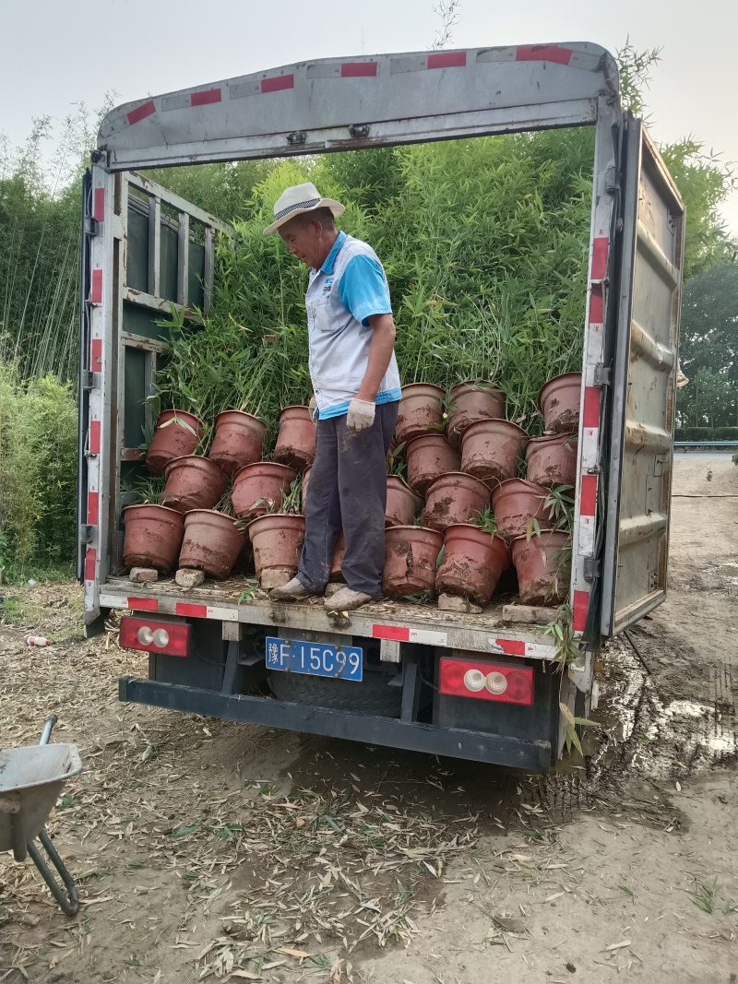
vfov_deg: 67.3
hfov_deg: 53.1
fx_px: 739
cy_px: 492
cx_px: 369
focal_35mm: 26
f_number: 1.8
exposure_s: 1/100
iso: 169
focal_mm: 4.05
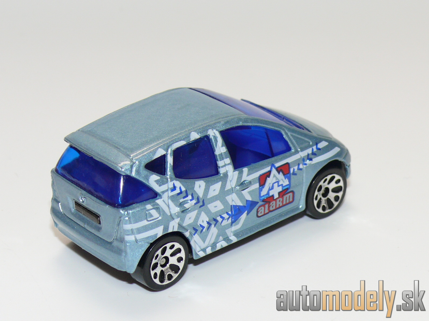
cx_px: 214
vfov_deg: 13.5
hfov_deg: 17.9
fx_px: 1363
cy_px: 160
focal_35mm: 110
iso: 100
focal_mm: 13.9
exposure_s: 1/30
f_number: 4
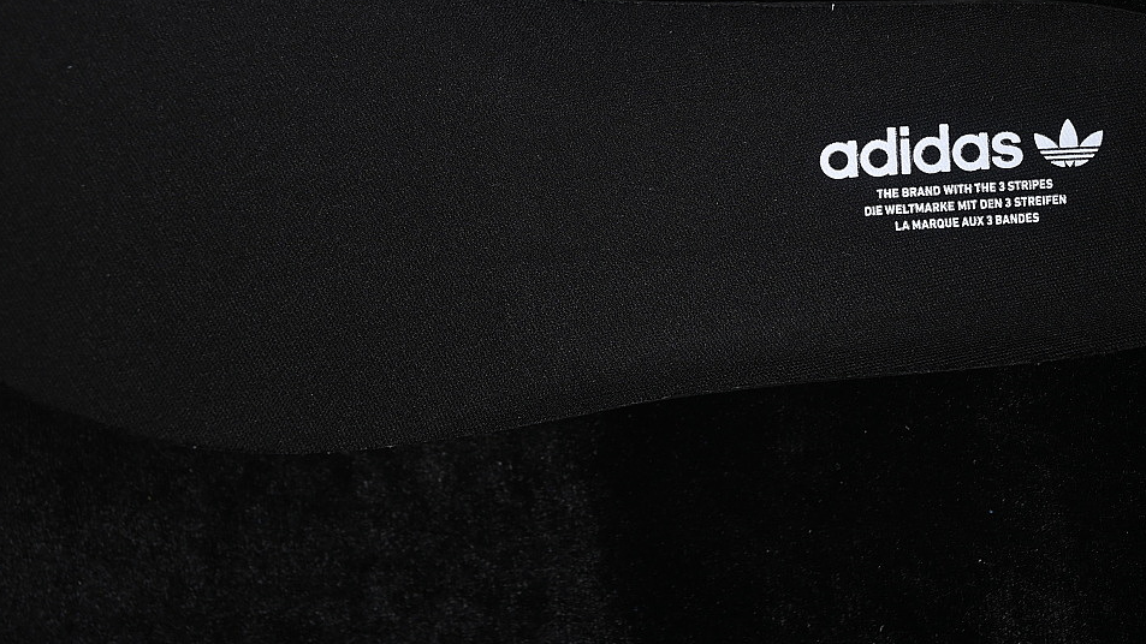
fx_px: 2704
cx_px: 556
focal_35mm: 89
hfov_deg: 23.9
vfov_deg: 13.6
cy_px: 242
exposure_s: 1/60
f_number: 6.3
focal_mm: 50
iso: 160
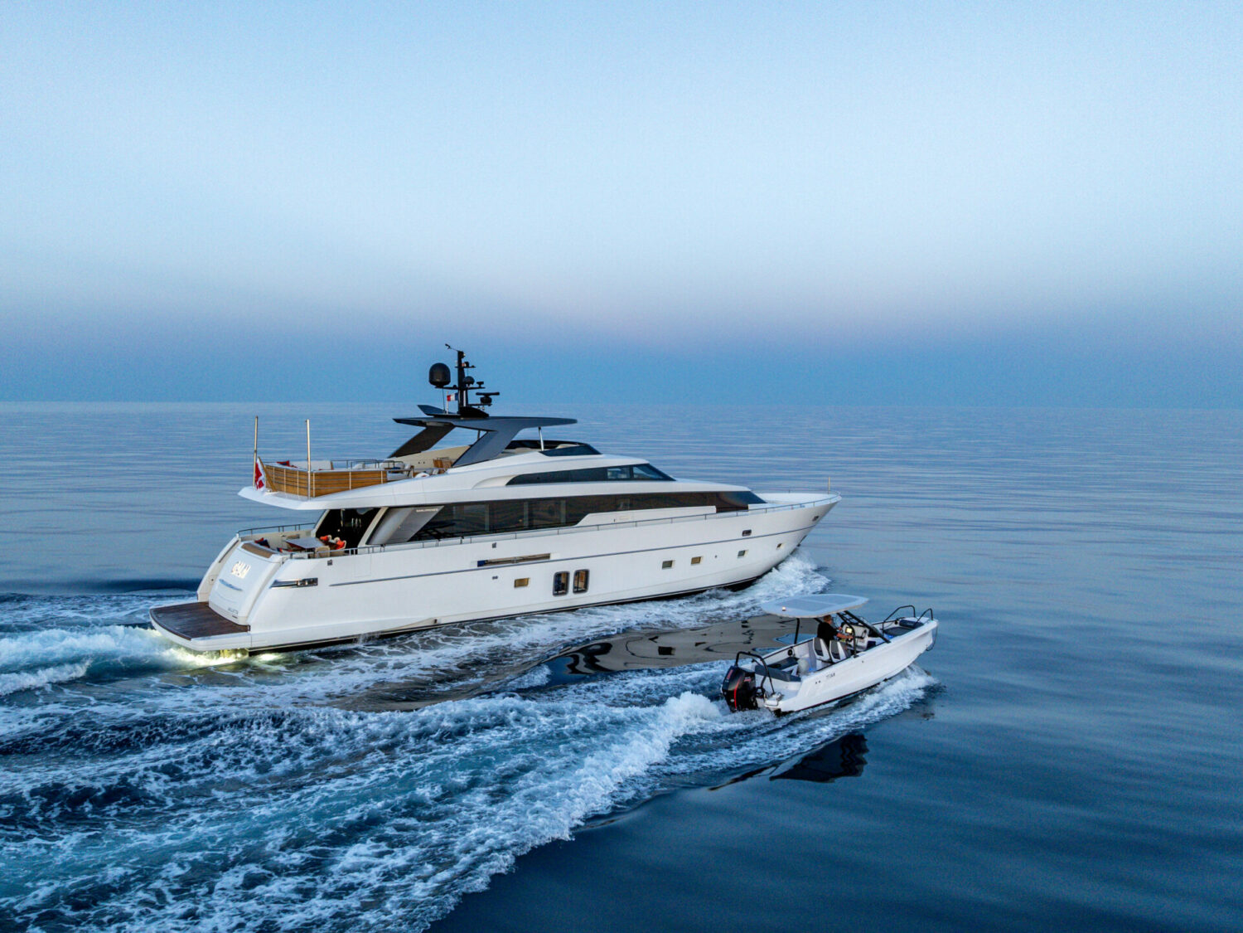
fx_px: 862
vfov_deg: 56.8
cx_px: 622
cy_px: 466
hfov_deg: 71.6
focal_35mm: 24
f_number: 2.8
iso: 100
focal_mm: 12.29
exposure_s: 1/240
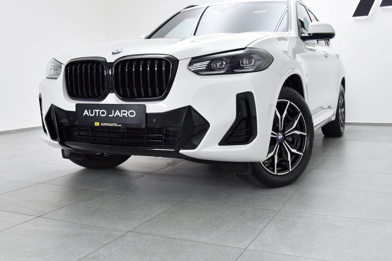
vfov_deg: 33.2
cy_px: 94
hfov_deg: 48.5
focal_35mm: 40
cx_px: 196
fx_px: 436
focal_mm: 30
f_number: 4.5
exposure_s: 1/250
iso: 1250
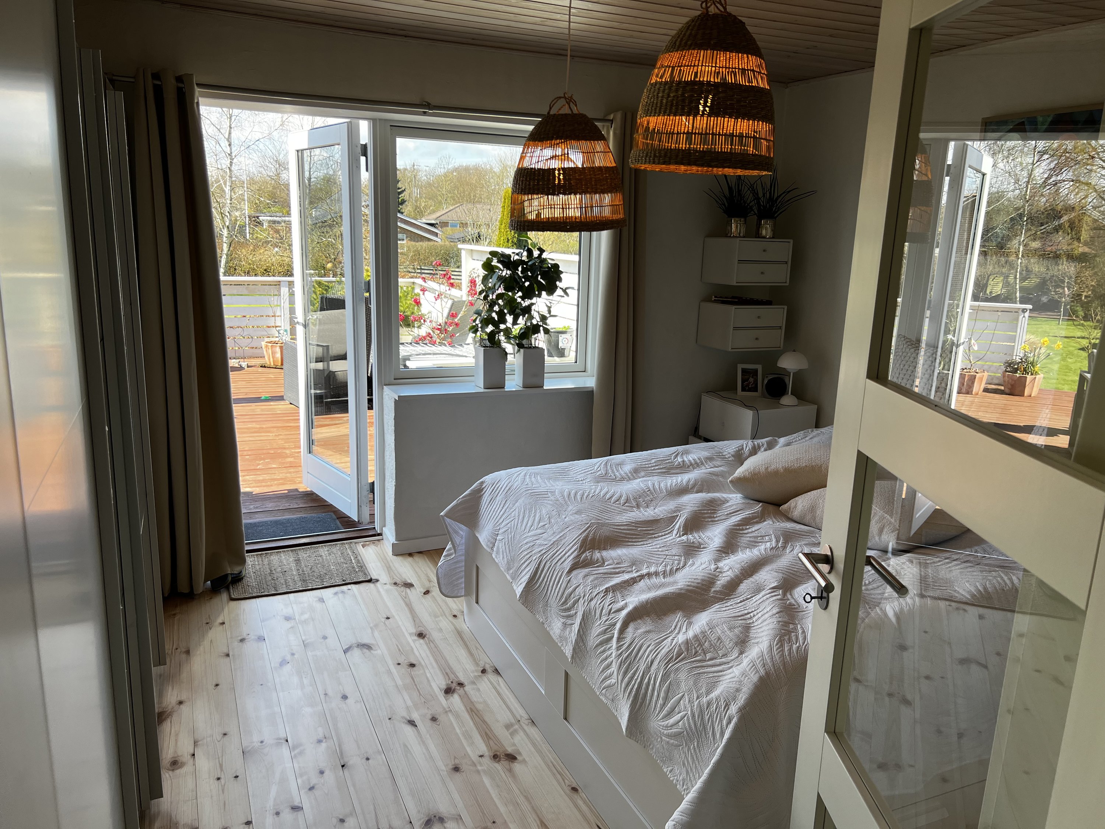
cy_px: 414
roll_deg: -1.3
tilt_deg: -13.2
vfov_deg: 53.1
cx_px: 552
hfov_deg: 67.3
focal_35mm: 26
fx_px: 830
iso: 50
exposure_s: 1/461
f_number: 1.5
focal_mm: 5.7
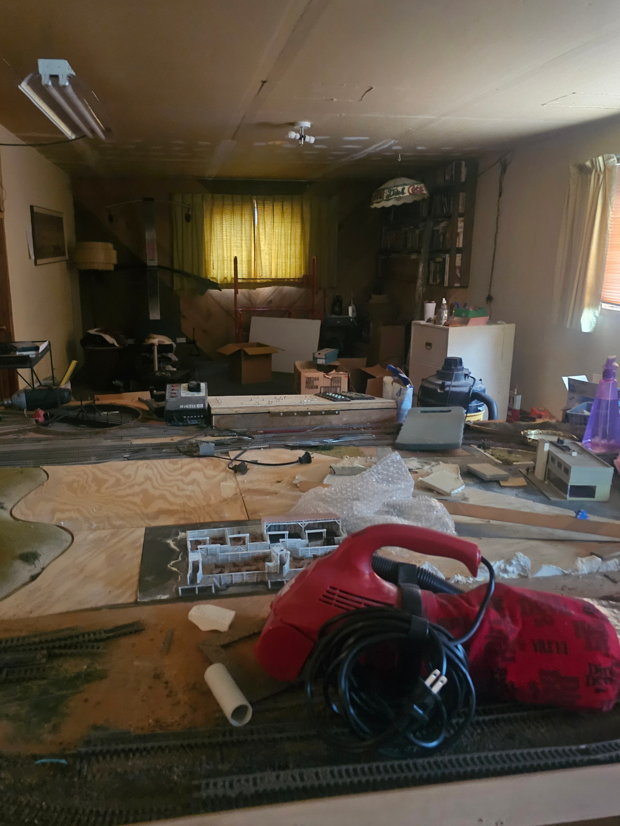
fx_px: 645
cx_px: 268
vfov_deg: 65.3
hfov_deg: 51.2
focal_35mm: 27
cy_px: 402
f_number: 1.7
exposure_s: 1/20
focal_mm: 6.3
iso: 1600
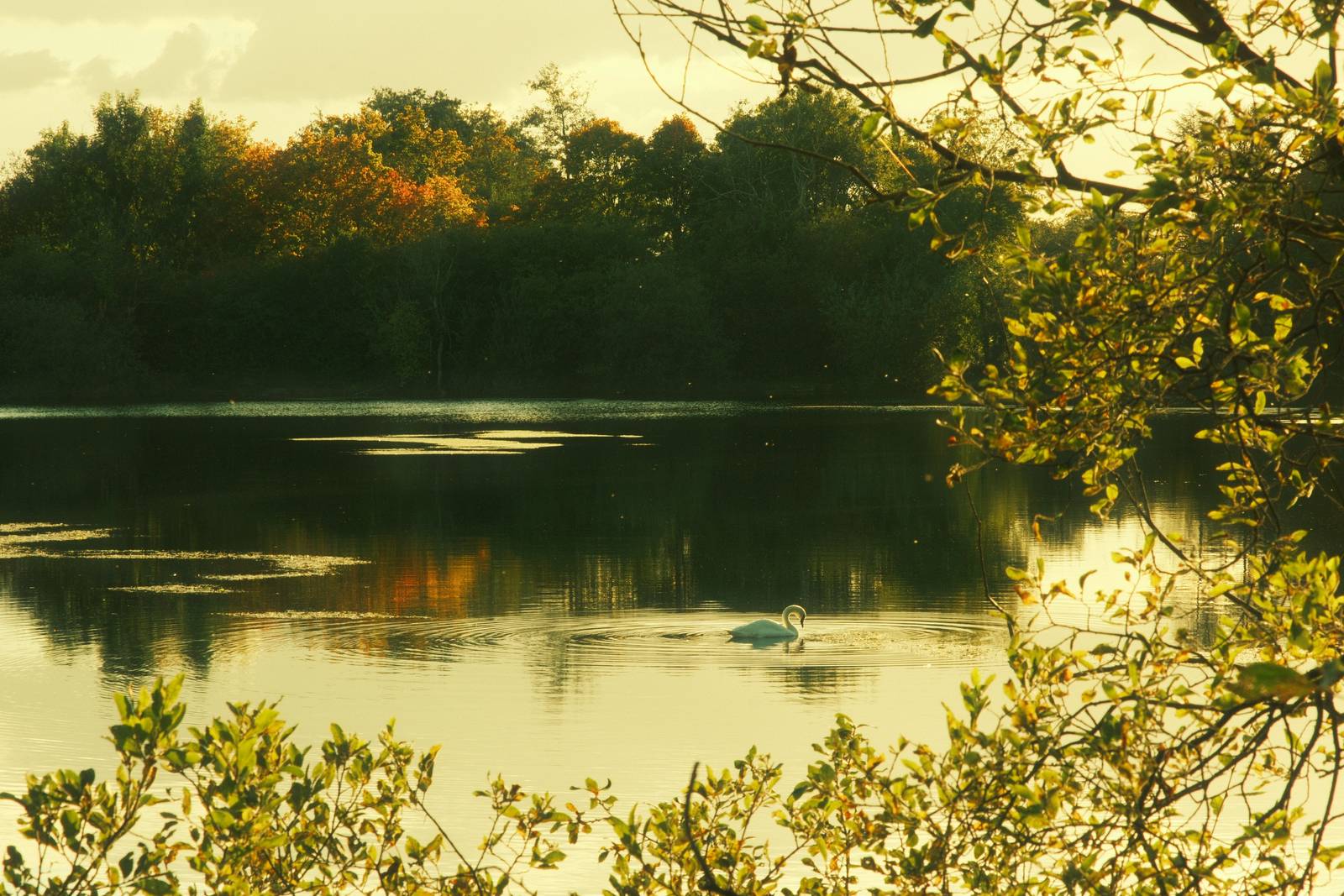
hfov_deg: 17.1
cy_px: 448
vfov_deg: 11.4
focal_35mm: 120
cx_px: 672
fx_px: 4480
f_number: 16
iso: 1250
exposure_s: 1/240
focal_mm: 80
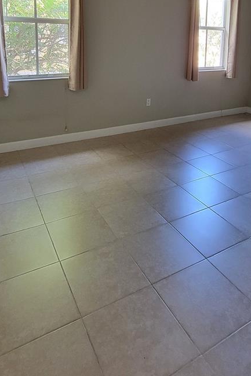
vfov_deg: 65.2
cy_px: 76
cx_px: 138
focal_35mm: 25
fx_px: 261
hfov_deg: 51.2
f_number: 2.2
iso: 320
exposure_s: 1/30
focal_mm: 2.2
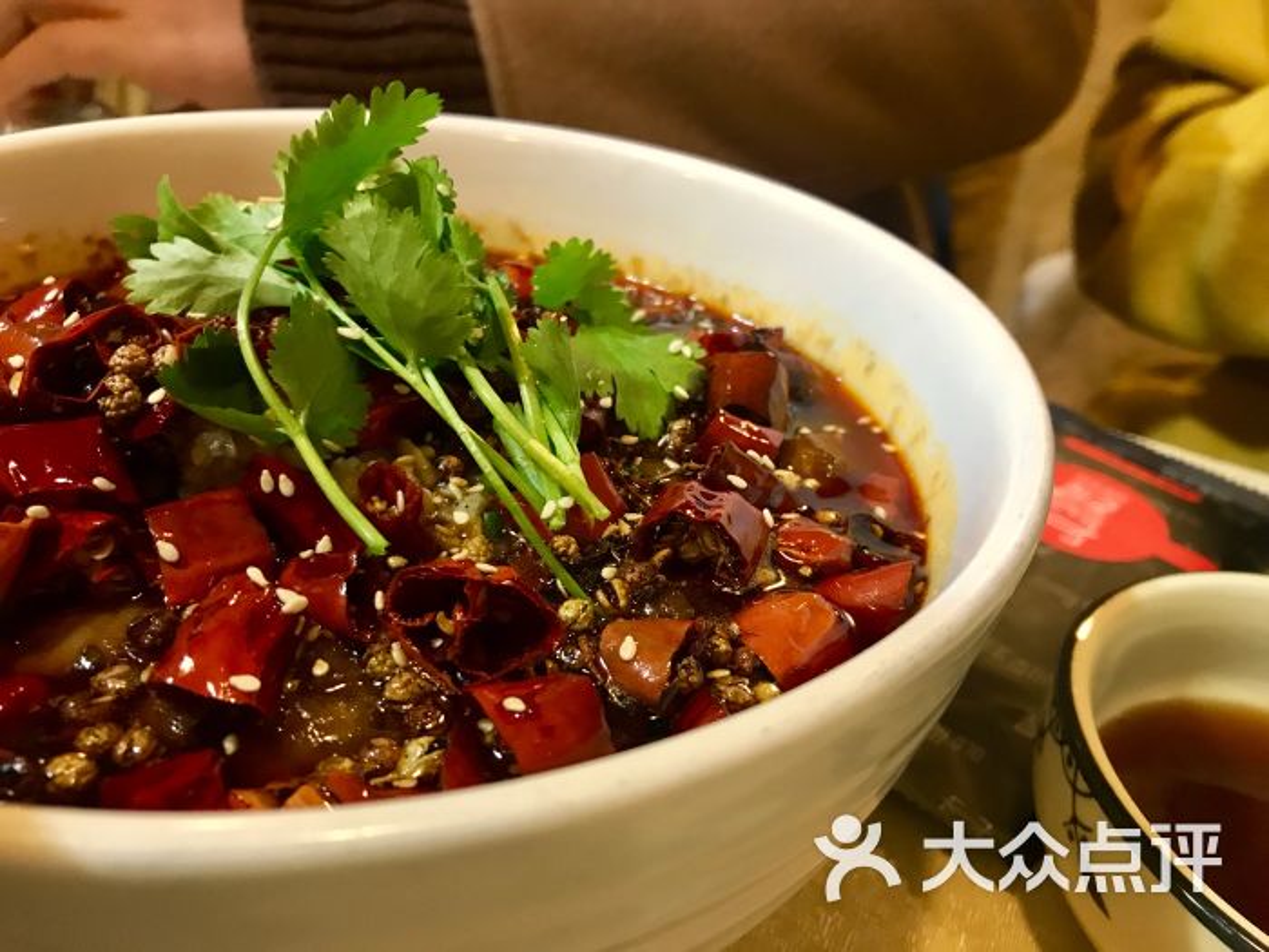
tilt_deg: -30.2
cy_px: 476
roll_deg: -5.9
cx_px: 634
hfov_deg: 63.4
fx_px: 1026
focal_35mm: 28
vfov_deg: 49.7
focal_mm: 3.99
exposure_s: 1/11
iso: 100
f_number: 1.8
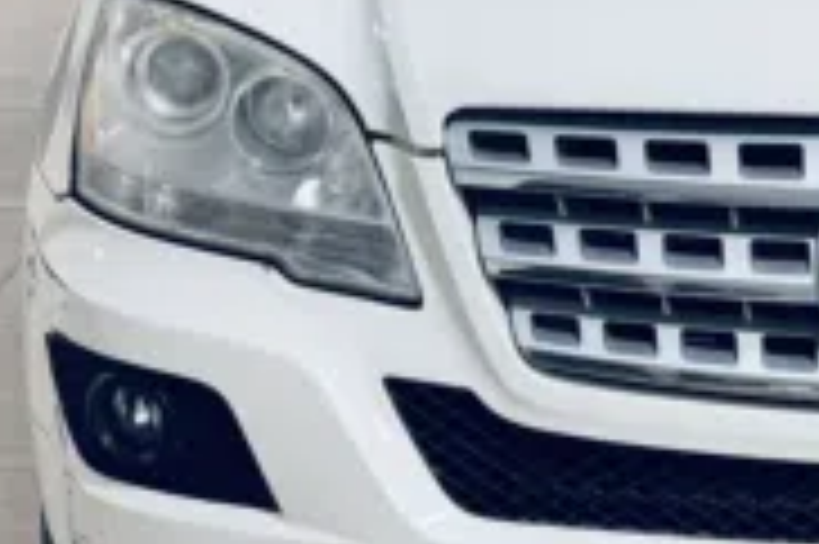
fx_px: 4000
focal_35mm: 176
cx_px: 914
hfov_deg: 11.5
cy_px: -63
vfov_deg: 7.7
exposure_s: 1/100
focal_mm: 6.76
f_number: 1.78
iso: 80
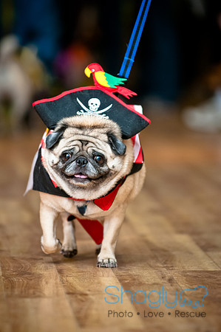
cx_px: 110
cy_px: 166
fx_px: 2769
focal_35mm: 300
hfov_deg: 4.6
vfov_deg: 6.9
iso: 200
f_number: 2.8
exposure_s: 1/200
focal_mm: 200
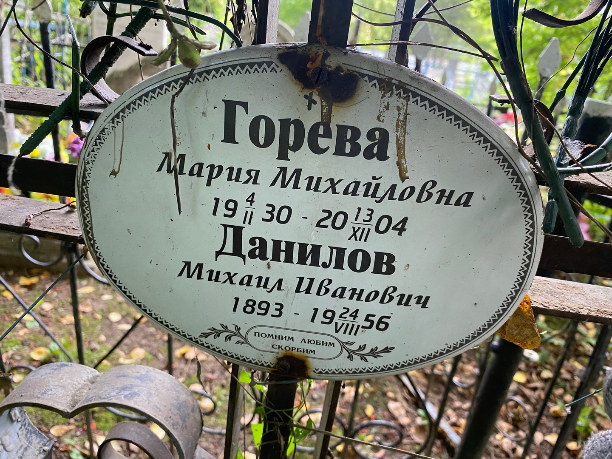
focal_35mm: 26
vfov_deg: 53.1
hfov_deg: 67.3
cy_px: 230
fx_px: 460
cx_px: 306
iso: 125
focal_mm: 4.25
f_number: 1.8
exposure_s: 1/81
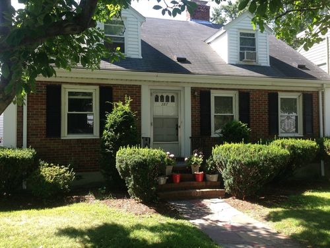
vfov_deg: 42.9
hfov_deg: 55.4
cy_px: 124
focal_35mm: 33
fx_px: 315
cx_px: 165
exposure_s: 1/220
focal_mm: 4.12
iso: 50
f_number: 2.4
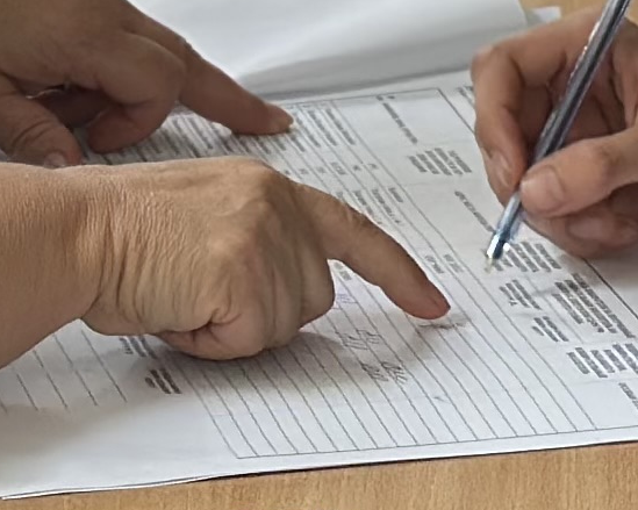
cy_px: -495
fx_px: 6494
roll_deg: -0.8
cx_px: 360
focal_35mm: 344
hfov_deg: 5.6
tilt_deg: -10.6
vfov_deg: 4.4
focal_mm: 6.86
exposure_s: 1/104
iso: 64
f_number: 1.78
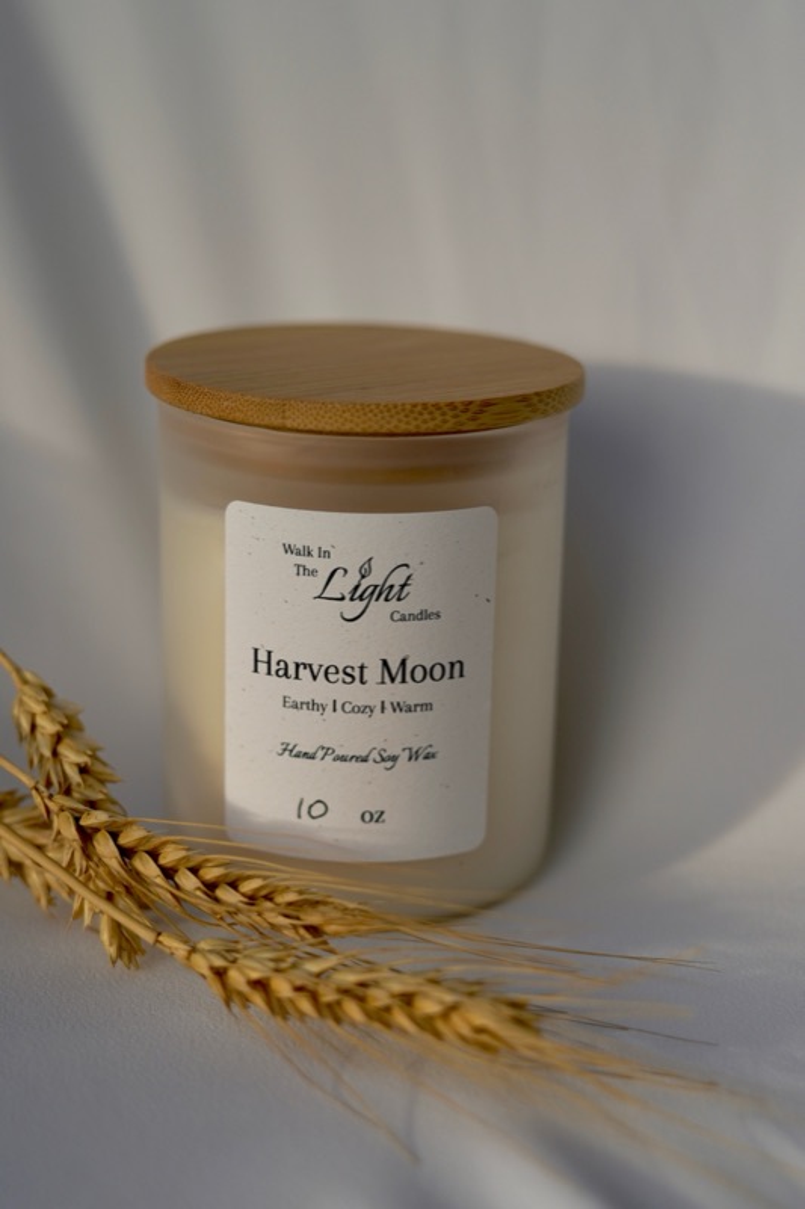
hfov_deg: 27.0
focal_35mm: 50
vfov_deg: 39.6
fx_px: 1678
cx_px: 402
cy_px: 604
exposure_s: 1/1600
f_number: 3.2
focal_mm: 50
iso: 160
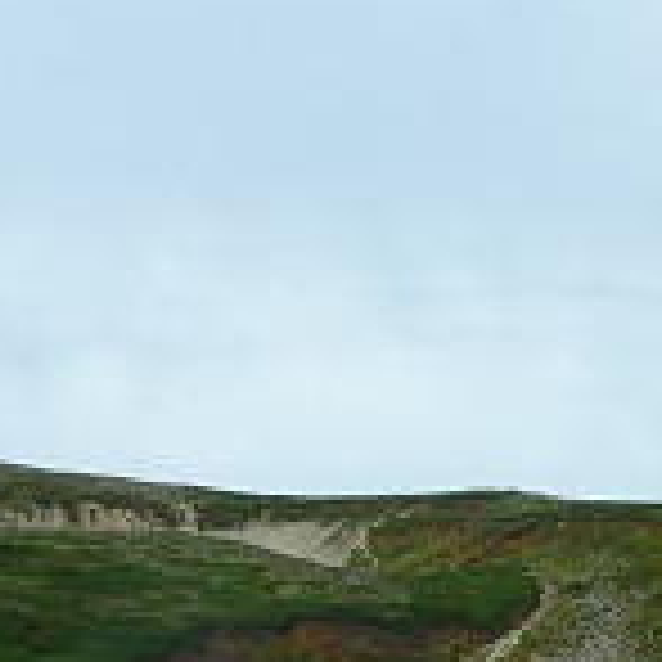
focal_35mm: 95
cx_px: 741
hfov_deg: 17.6
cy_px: 768
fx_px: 2055
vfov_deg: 17.5
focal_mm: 4.1
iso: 80
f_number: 3.5
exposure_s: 1/800
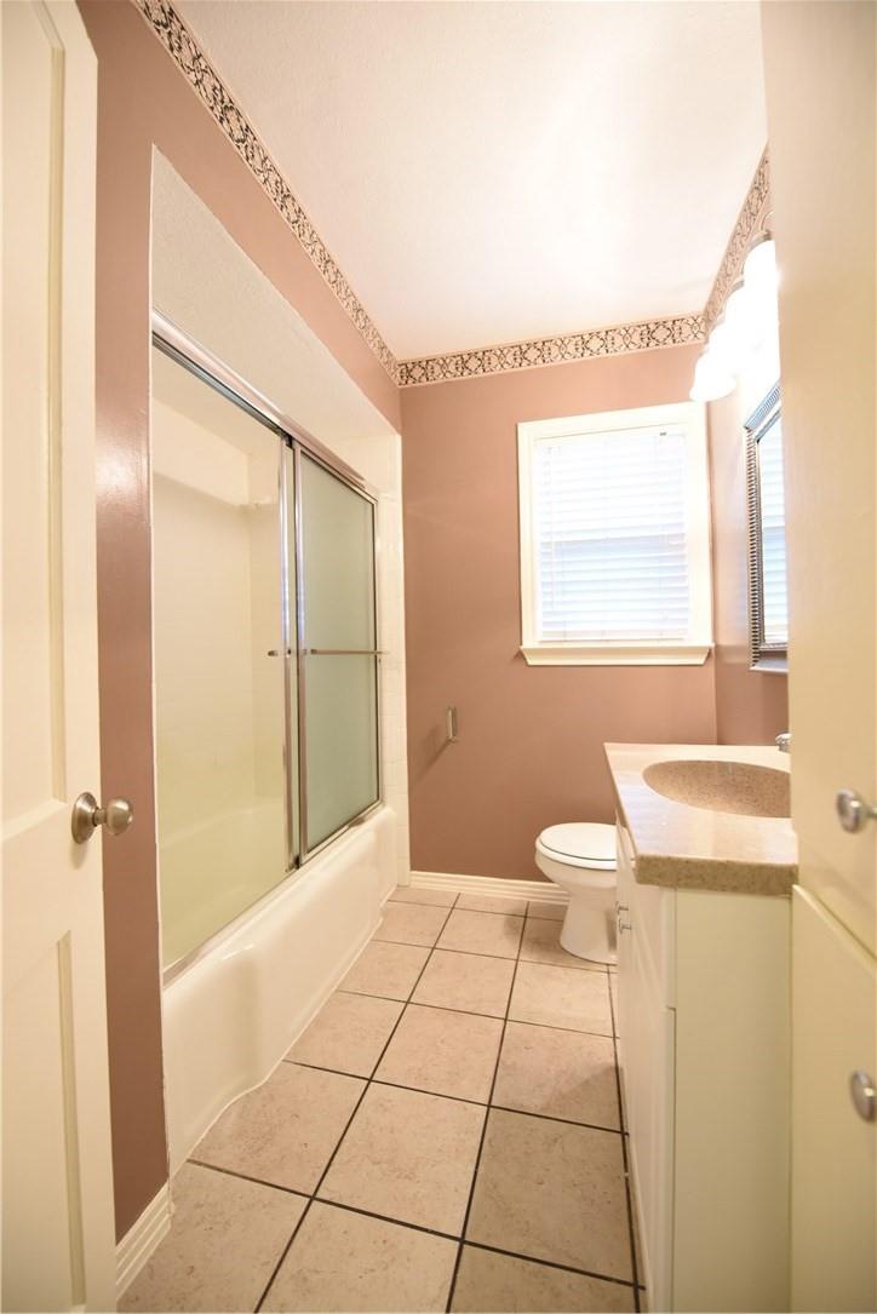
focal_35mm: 14
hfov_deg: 81.2
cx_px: 438
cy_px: 657
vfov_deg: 104.2
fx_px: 511
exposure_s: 1/50
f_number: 2.8
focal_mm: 14
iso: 1000
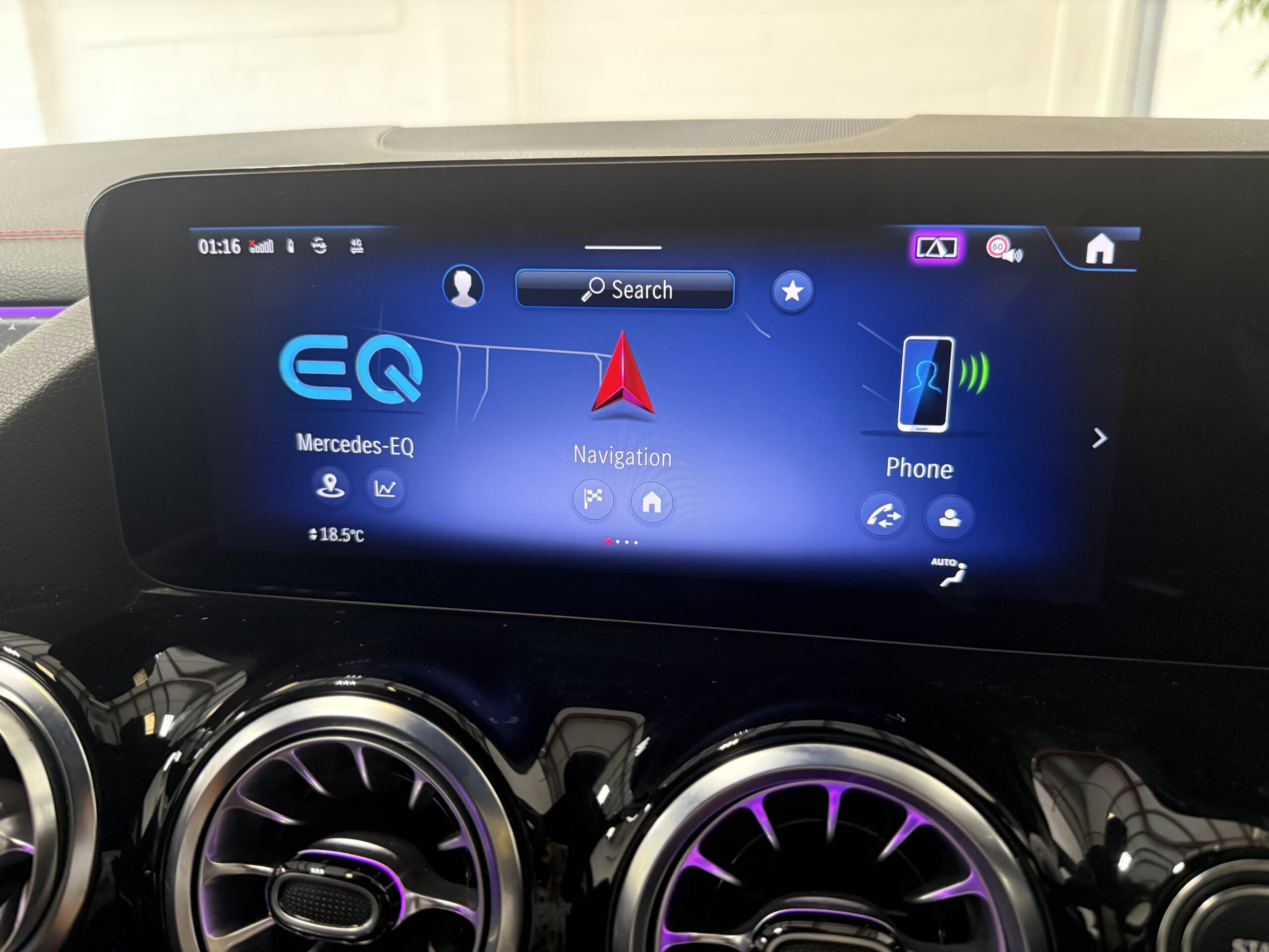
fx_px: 880
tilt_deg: -18.0
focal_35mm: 24
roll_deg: +1.2
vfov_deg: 56.8
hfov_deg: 71.6
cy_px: 476
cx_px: 634
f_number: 1.78
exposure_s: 1/60
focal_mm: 6.76
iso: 640
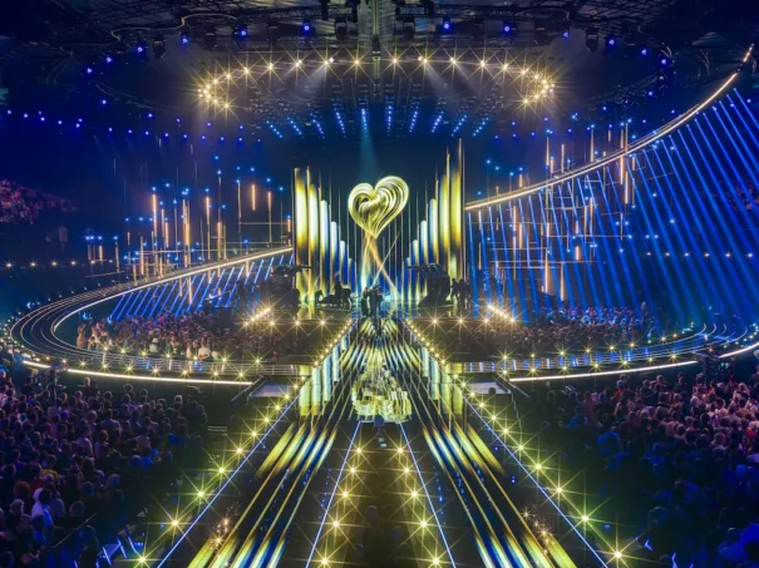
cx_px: 380
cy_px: 284
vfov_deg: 40.7
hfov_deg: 52.7
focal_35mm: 35
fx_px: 767
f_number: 5.6
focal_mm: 45
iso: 800
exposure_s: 1/45
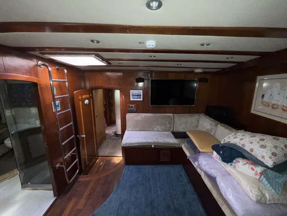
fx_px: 116
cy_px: 108
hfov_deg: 102.1
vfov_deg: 85.7
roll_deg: -0.1
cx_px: 144
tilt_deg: -11.7
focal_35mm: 14
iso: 250
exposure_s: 1/42
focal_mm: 2.22
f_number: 2.2
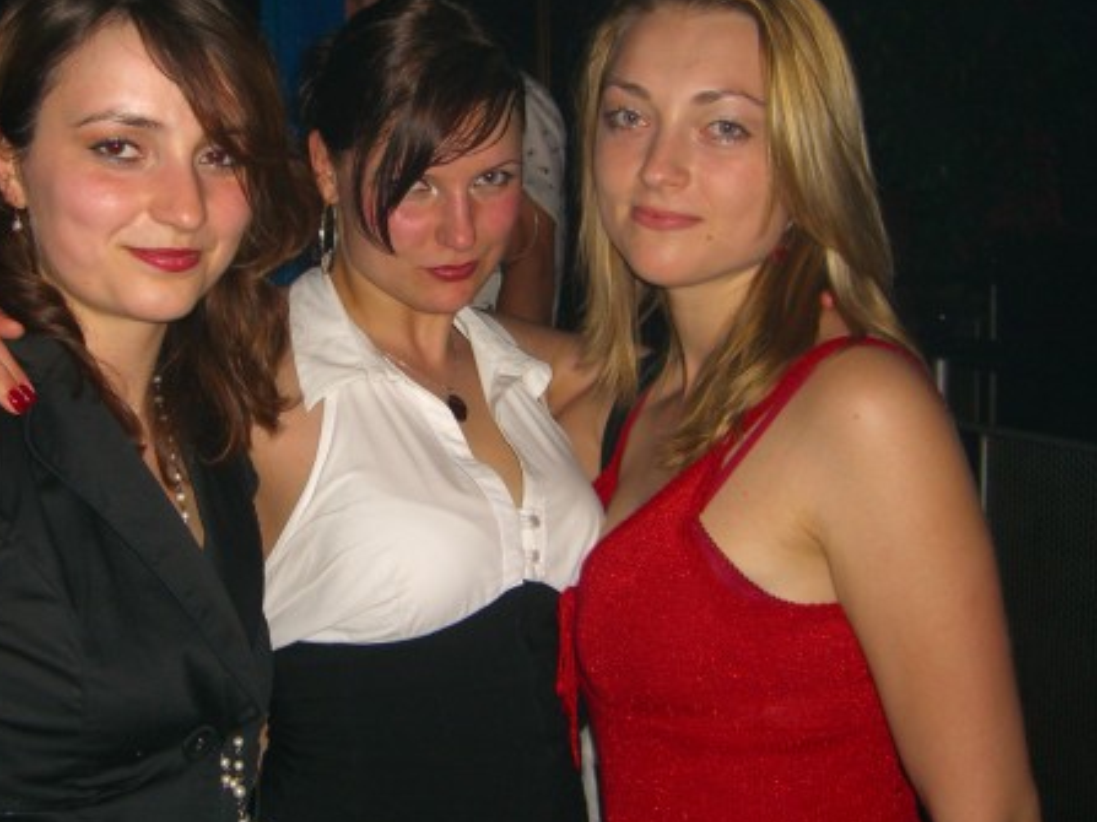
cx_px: 385
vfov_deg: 28.5
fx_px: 1616
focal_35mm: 51
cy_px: 366
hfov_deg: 37.2
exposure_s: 1/60
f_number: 2.8
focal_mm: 7.9
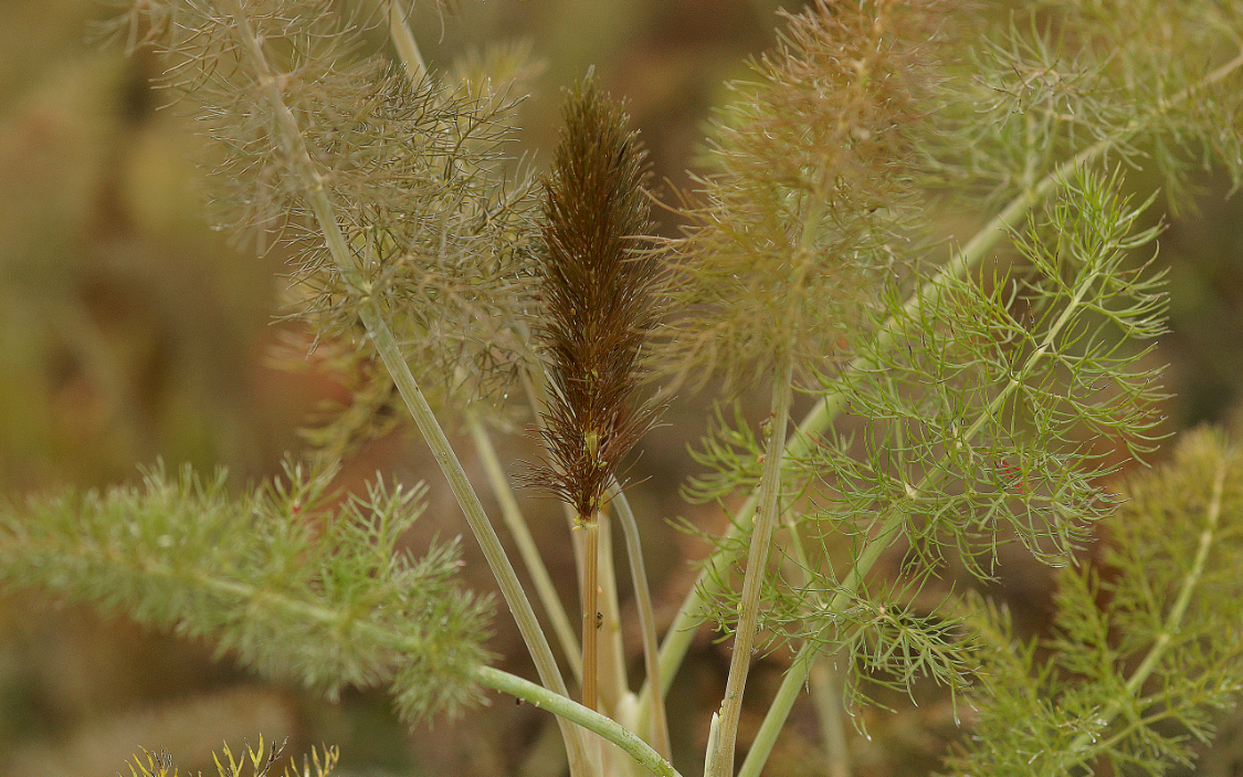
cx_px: 615
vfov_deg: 8.0
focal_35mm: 163
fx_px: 5521
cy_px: 372
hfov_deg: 12.8
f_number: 4.5
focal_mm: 100
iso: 250
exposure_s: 1/160
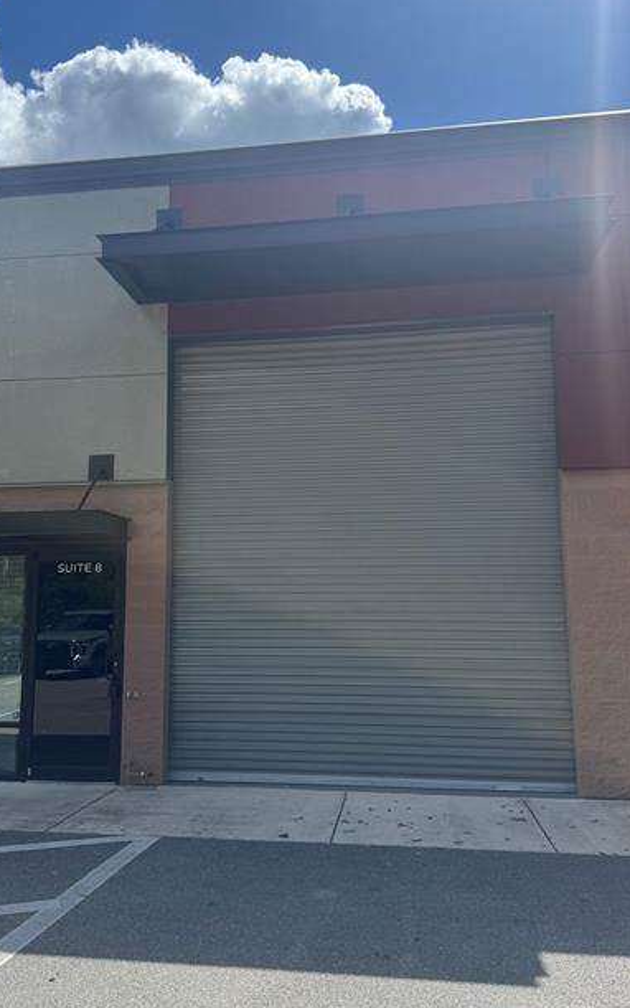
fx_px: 879
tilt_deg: +8.7
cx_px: 252
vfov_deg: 59.6
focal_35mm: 32
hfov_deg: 39.3
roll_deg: +0.7
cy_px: 482
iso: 80
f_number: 1.78
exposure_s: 1/4310
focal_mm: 6.76
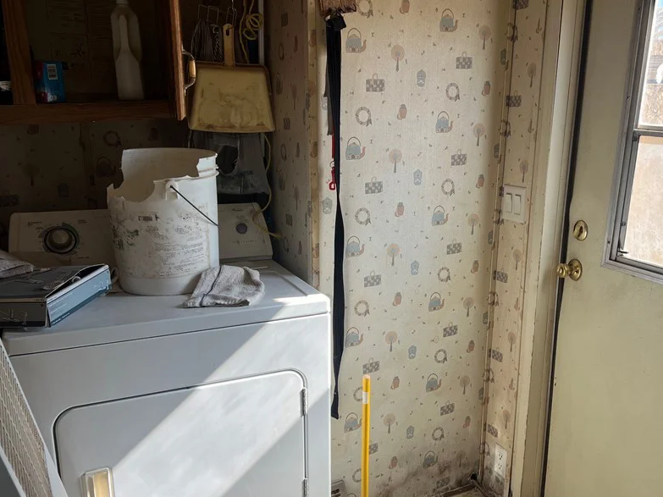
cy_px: 282
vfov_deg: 41.7
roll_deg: -1.9
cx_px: 401
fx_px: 651
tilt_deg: -14.8
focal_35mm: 34
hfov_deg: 53.6
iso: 50
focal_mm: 5.7
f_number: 1.5
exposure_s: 1/588
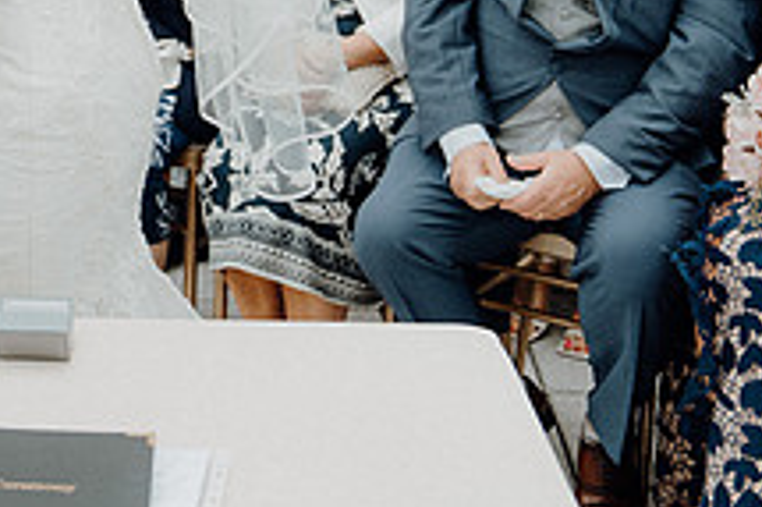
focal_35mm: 100
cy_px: -151
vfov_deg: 13.2
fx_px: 2115
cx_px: -145
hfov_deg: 19.3
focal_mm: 37
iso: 125
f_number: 3.5
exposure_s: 1/400
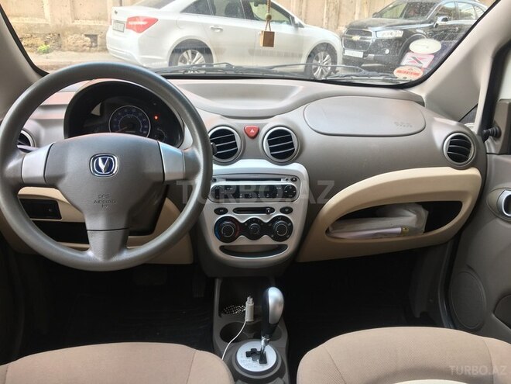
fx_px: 428
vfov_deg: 48.2
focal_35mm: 29
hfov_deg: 61.7
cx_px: 256
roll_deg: -1.7
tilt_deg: -22.6
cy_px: 192
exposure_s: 1/50
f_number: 2.2
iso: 25
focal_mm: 4.15
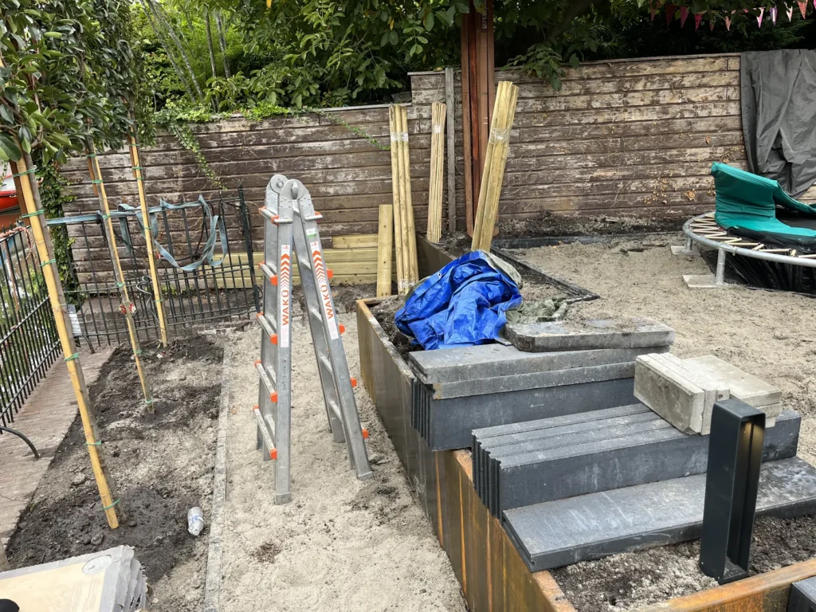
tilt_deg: -17.0
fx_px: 613
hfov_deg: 67.3
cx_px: 408
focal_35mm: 26
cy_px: 306
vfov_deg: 53.1
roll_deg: +3.1
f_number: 1.6
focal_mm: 5.1
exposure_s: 1/192
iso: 40
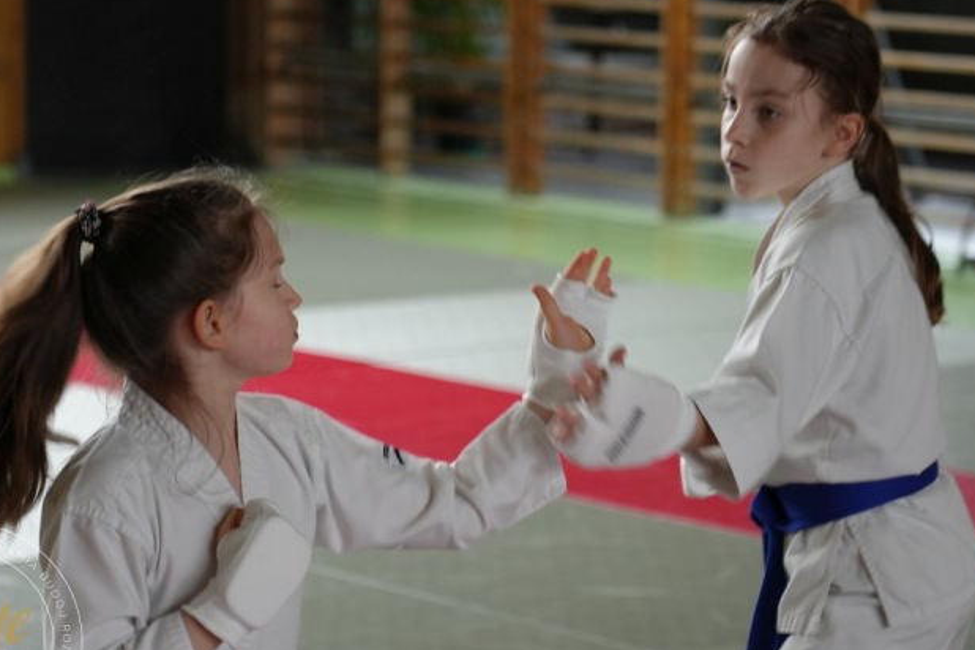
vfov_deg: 10.1
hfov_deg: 15.1
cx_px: 469
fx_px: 3683
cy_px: 346
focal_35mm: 136
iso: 2500
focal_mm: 105
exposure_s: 1/160
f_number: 4
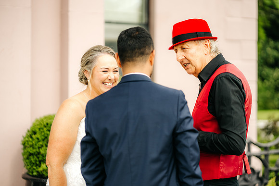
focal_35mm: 85
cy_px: 93
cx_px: 140
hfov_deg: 23.9
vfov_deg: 16.1
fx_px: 659
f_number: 2
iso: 100
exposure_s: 1/2500
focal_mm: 85
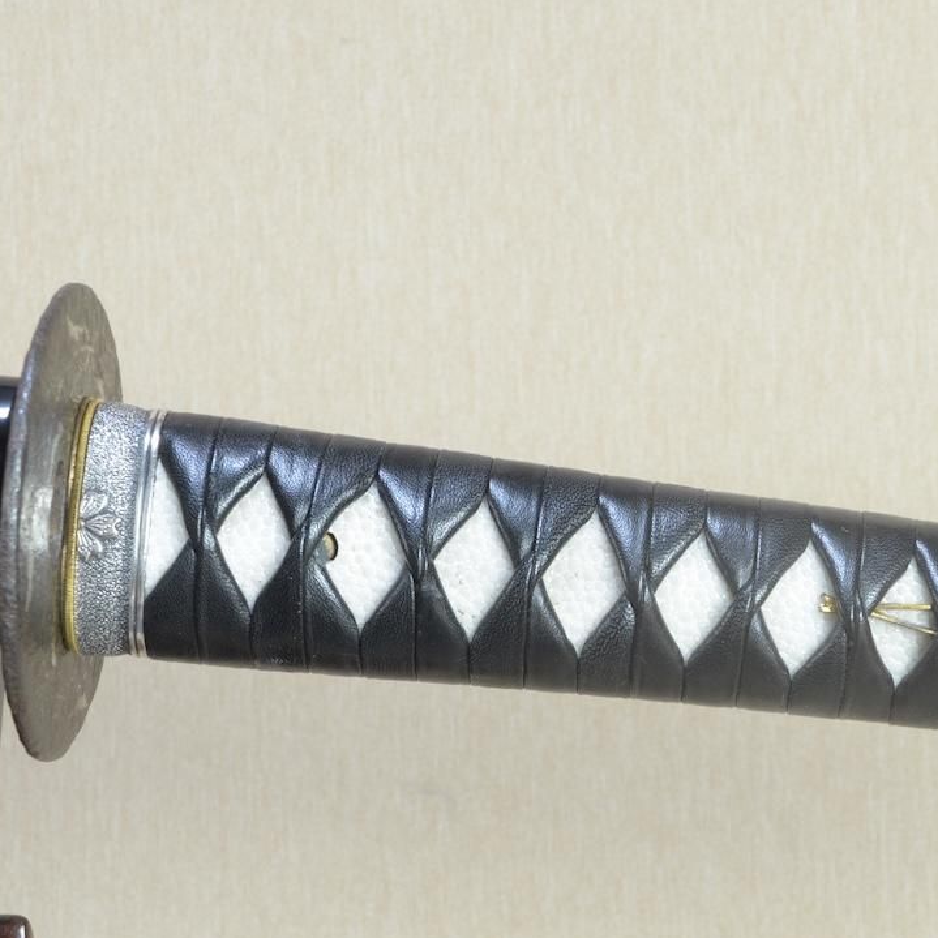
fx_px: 2662
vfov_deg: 20.0
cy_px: 541
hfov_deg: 19.7
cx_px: 819
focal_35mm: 87
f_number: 11
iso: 400
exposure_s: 1/1.6
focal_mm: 35
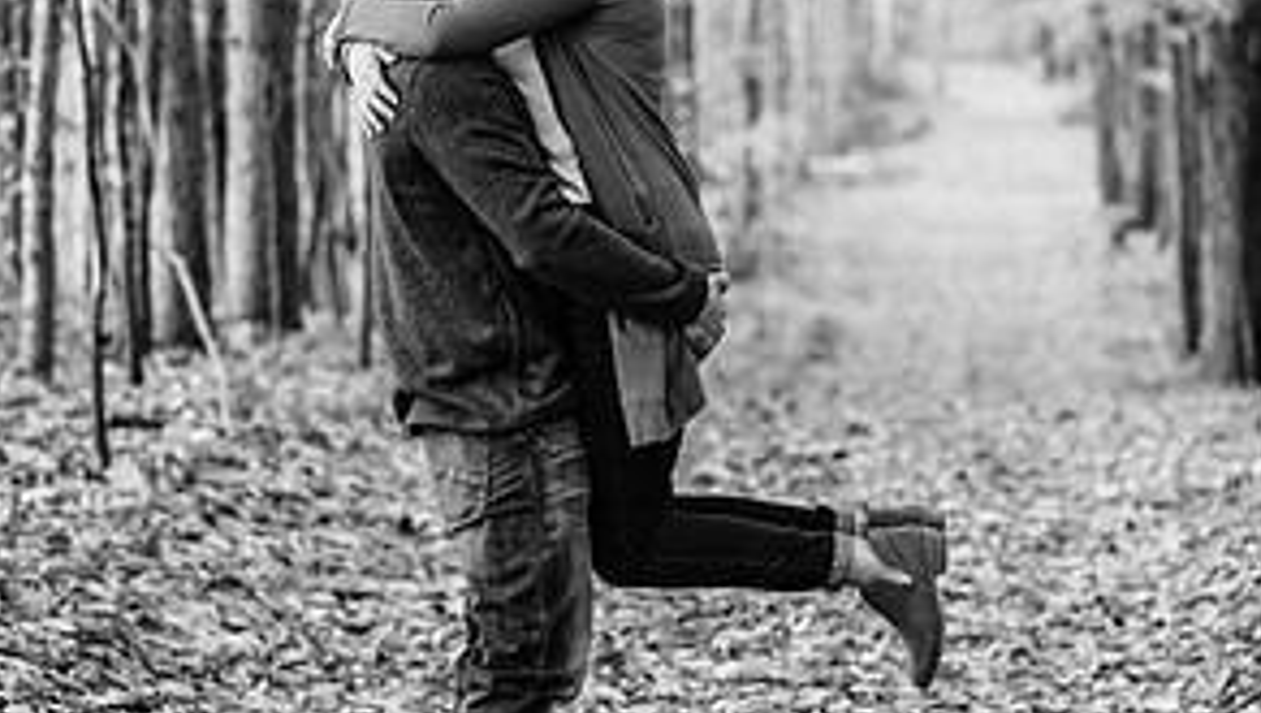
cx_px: 618
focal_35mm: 137
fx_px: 4586
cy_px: 220
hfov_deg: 15.7
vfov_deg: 8.9
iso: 500
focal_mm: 85
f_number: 2.8
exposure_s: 1/200
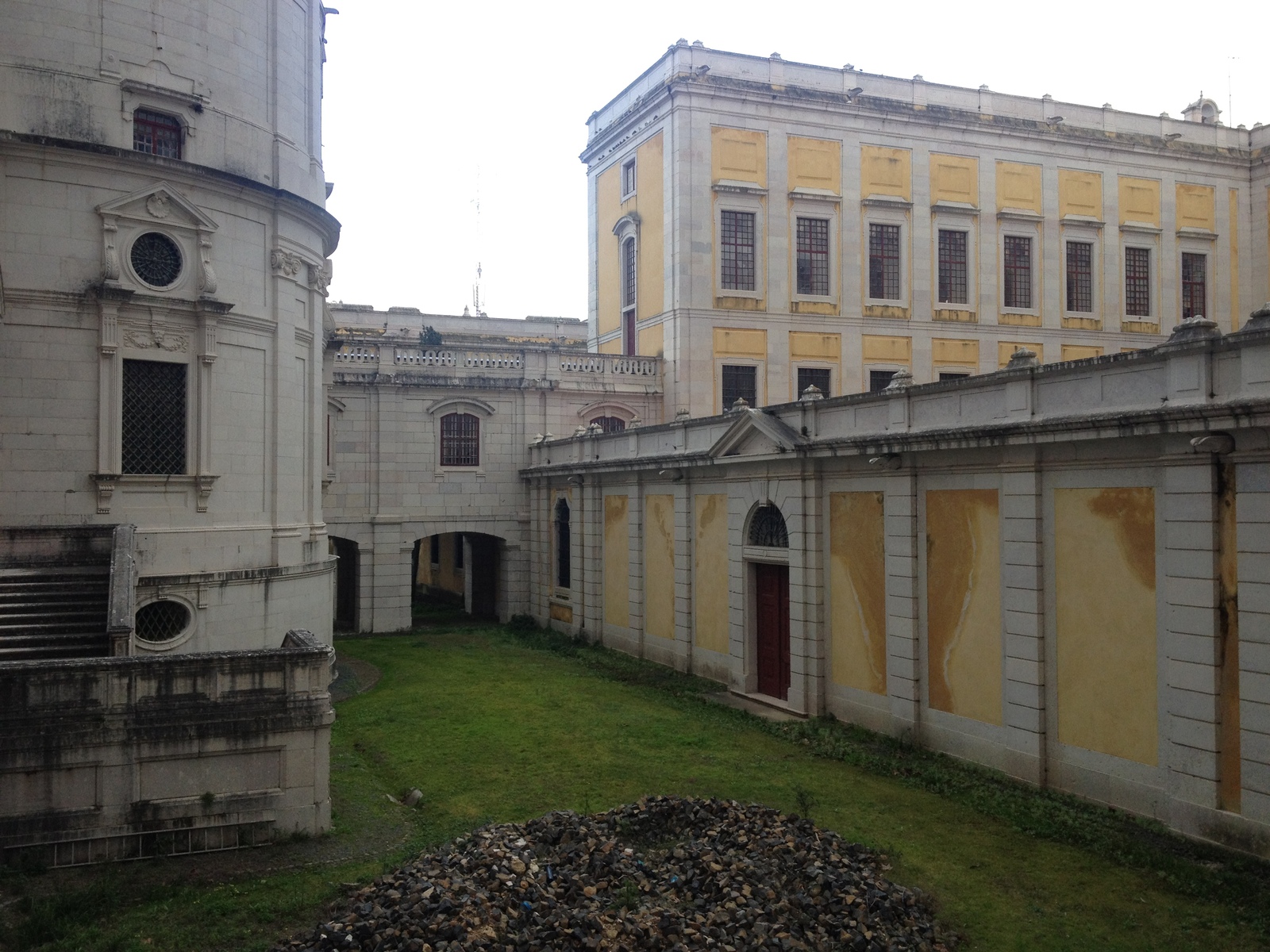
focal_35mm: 35
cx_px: 635
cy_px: 476
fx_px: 1284
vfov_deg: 40.7
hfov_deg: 52.6
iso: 80
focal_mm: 4.28
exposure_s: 1/120
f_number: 2.4
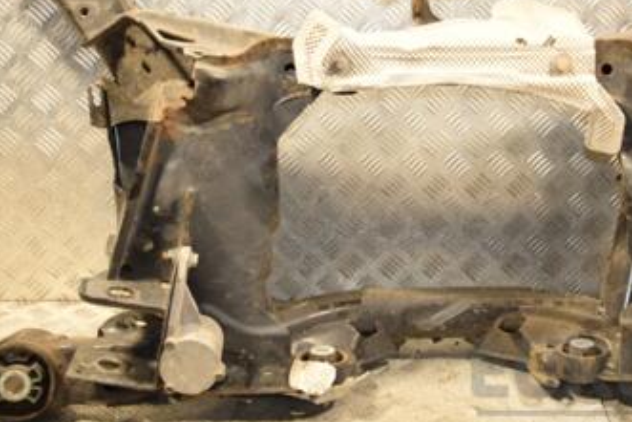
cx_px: 435
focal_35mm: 68
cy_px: 115
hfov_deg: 29.4
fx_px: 1193
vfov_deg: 19.9
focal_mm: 25
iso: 800
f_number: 5
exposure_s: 1/125
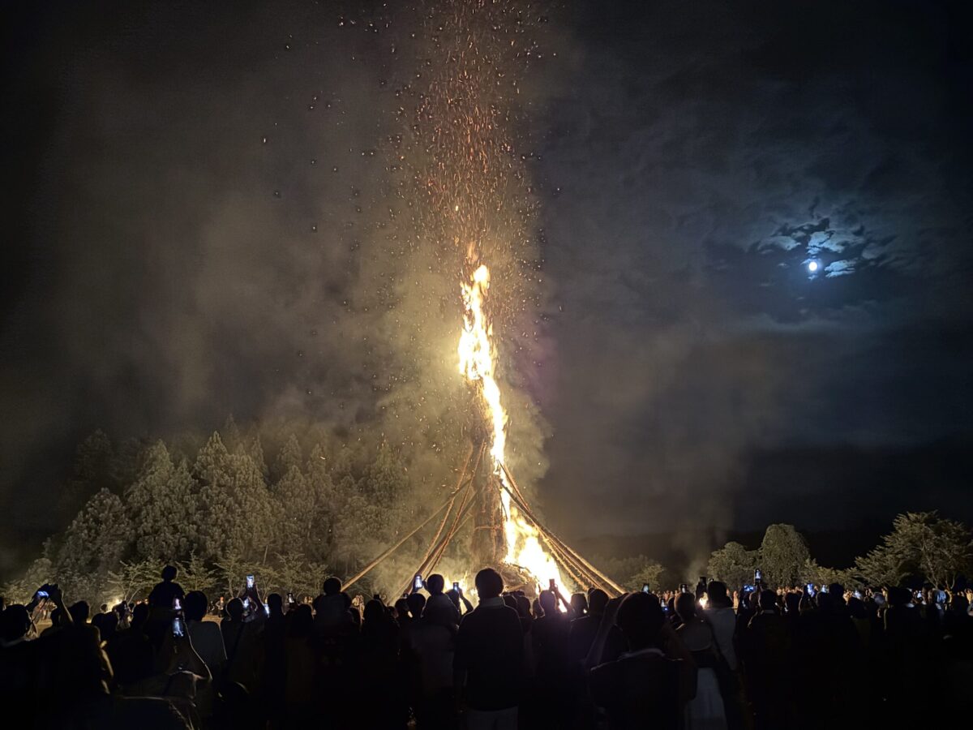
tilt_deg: +17.0
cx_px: 486
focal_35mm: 26
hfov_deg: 67.3
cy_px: 365
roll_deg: +0.6
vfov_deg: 53.1
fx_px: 731
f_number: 1.6
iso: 1000
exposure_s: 1/22
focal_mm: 5.96
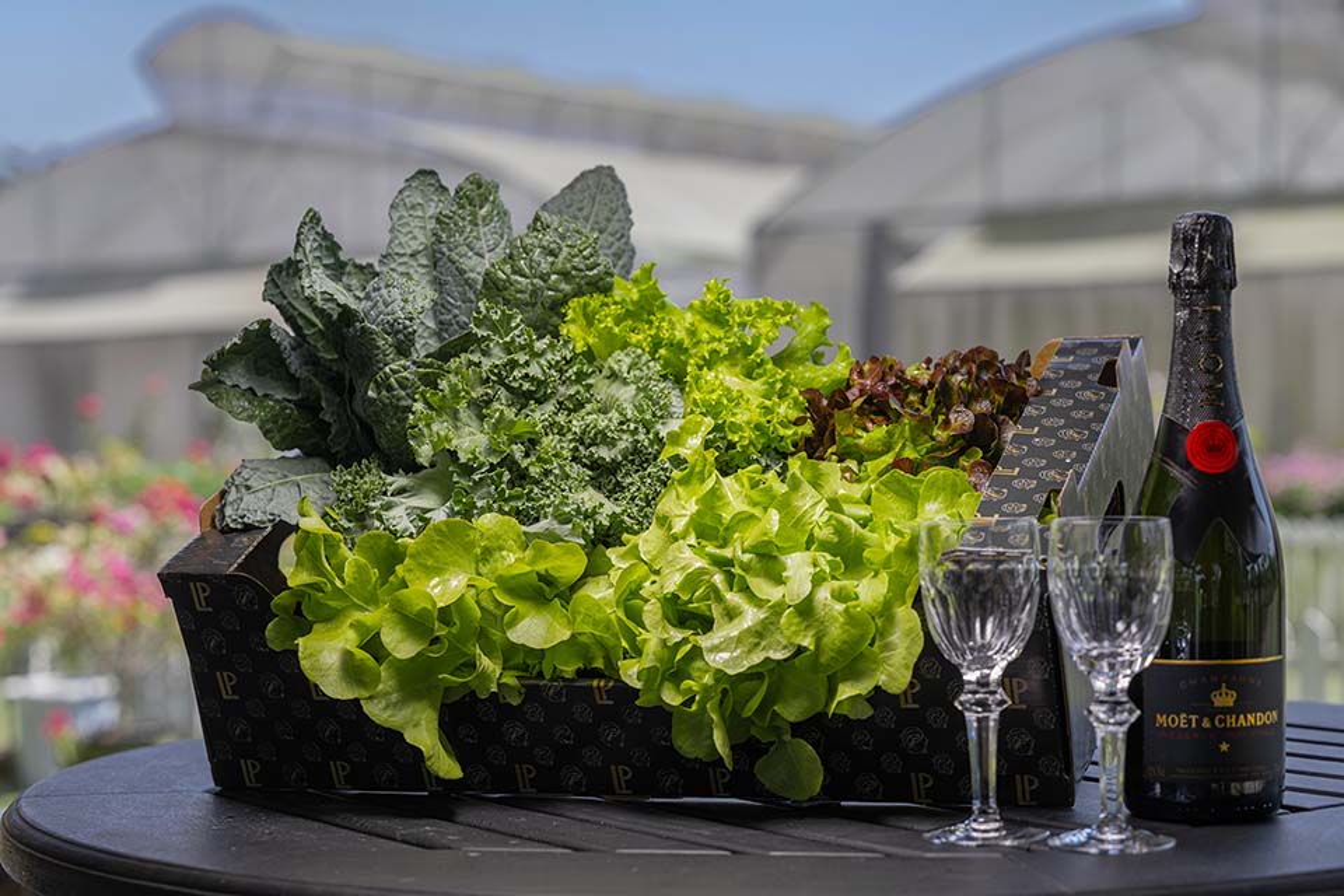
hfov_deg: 28.8
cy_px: 448
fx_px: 2613
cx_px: 672
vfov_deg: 19.5
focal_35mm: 70
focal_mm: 70
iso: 100
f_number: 4.5
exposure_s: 1/400
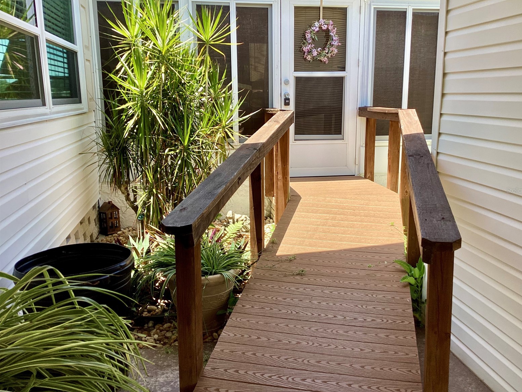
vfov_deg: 44.2
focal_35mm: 32
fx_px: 483
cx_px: 269
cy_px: 190
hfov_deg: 56.8
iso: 25
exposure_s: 1/157
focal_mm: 3.3
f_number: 2.4
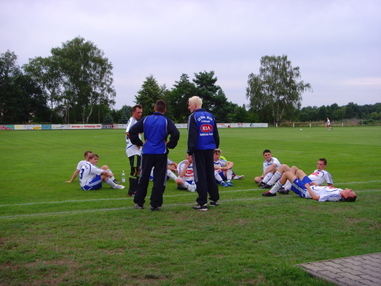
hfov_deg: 38.2
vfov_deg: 29.1
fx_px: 550
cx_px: 190
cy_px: 143
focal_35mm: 50
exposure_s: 1/180
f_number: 3.8
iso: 80
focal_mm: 8.8
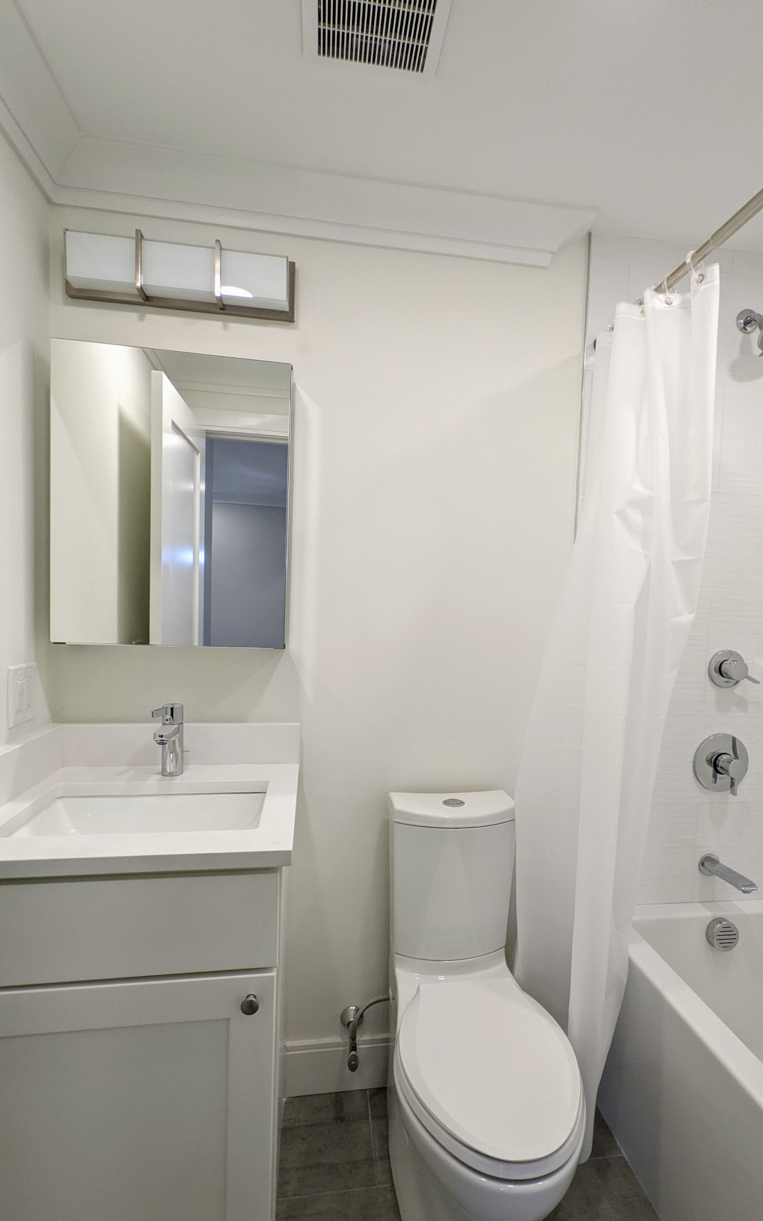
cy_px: 645
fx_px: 599
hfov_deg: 64.7
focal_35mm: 18
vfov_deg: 91.0
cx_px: 436
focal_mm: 2.22
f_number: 2.2
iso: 81
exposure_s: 1/40
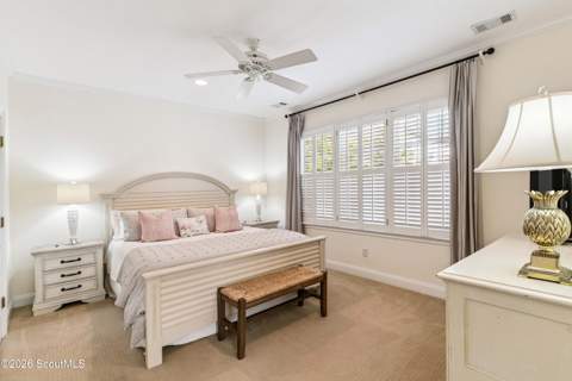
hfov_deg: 93.3
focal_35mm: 17
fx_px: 270
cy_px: 190
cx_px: 286
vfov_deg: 70.4
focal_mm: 17
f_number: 8
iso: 250
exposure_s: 1/25
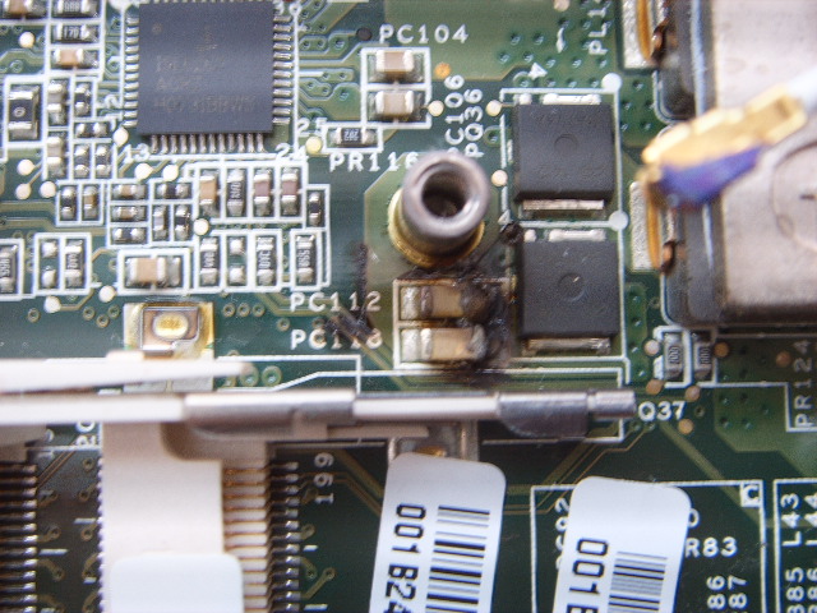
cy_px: 306
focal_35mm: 39
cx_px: 408
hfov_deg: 47.9
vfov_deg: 36.8
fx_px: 920
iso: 63
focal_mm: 6.6
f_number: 3.5
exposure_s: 1/3
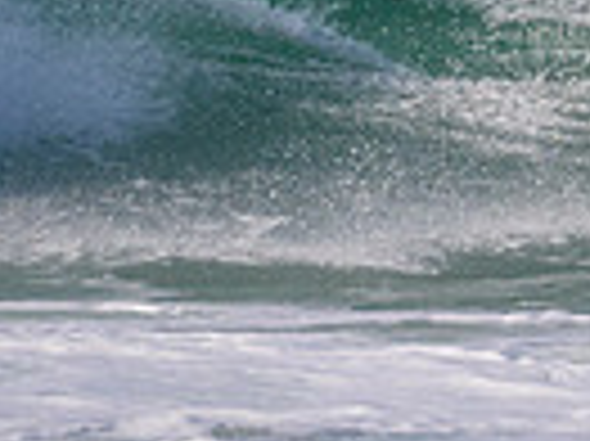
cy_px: -110
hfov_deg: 0.7
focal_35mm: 2983
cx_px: 833
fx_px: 50796
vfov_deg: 0.5
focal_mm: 700
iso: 1400
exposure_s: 1/2000
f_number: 11
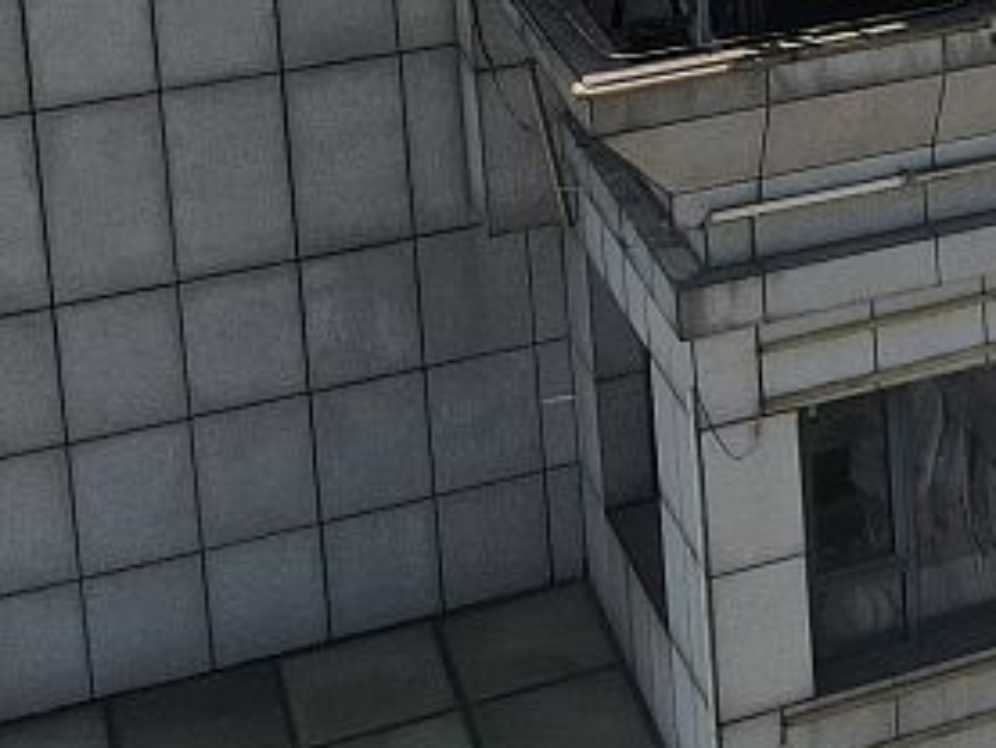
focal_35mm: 104
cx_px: 2093
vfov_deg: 13.2
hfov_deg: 14.8
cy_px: -457
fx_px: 2994
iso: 100
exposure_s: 1/800
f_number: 2.8
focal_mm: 4.5
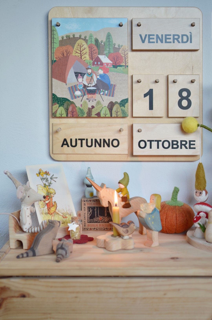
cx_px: 106
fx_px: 466
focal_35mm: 52
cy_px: 160
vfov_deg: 37.9
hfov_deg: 25.6
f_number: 1.8
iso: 200
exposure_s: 1/100
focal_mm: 35
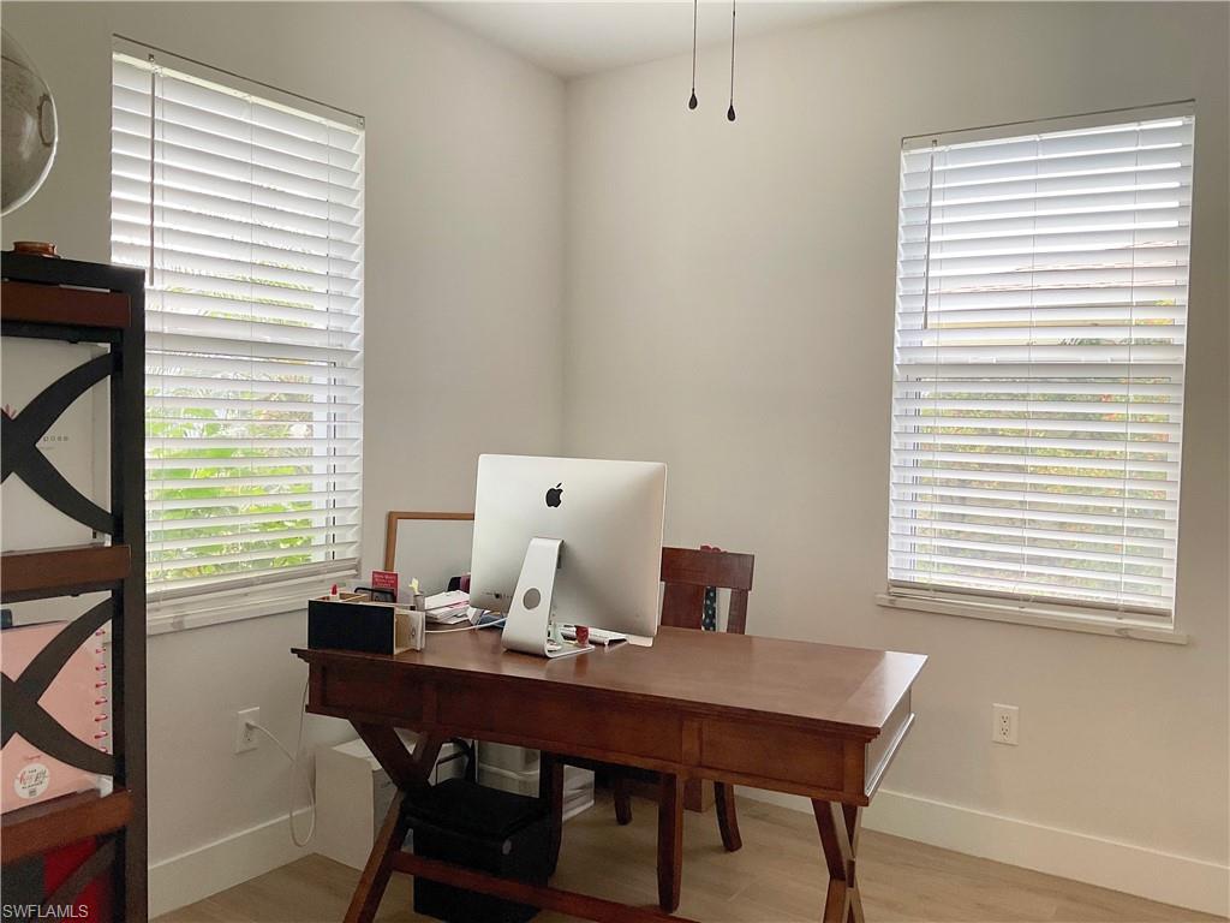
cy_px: 462
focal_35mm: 29
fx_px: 1030
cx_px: 615
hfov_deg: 61.7
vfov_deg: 48.2
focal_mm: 3
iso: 40
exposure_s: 1/60
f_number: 1.8
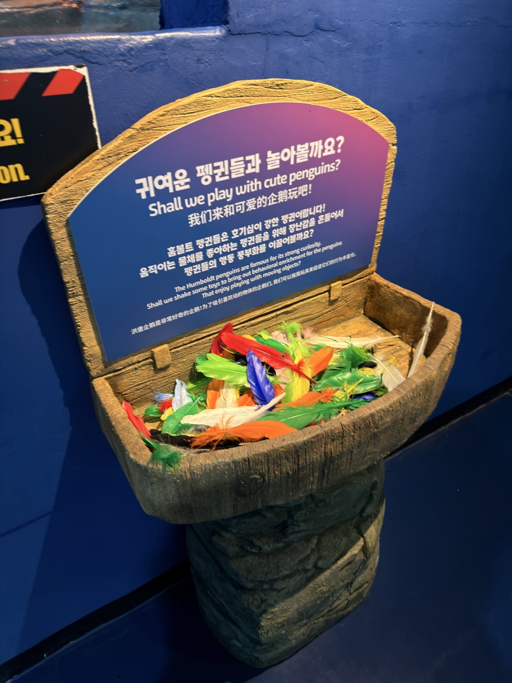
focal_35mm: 24
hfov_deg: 56.8
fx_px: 473
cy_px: 342
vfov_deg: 71.6
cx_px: 256
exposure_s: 1/40
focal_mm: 6.76
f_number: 1.78
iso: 320
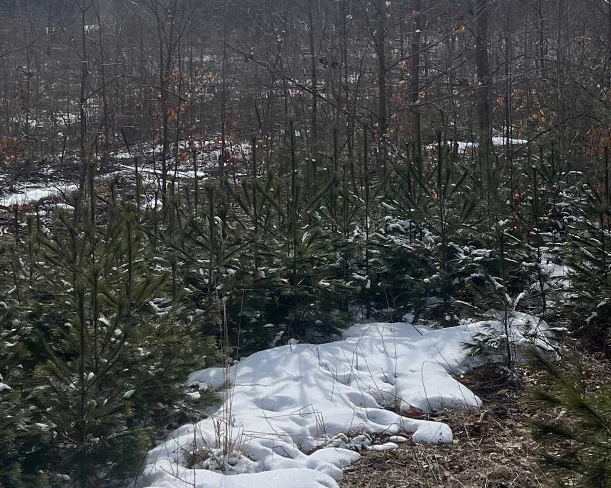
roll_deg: +0.3
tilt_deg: +3.4
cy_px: -27
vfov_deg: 19.9
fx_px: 1338
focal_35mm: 74
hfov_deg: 25.7
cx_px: 361
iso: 50
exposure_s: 1/11905
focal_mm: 5.1
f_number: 1.6
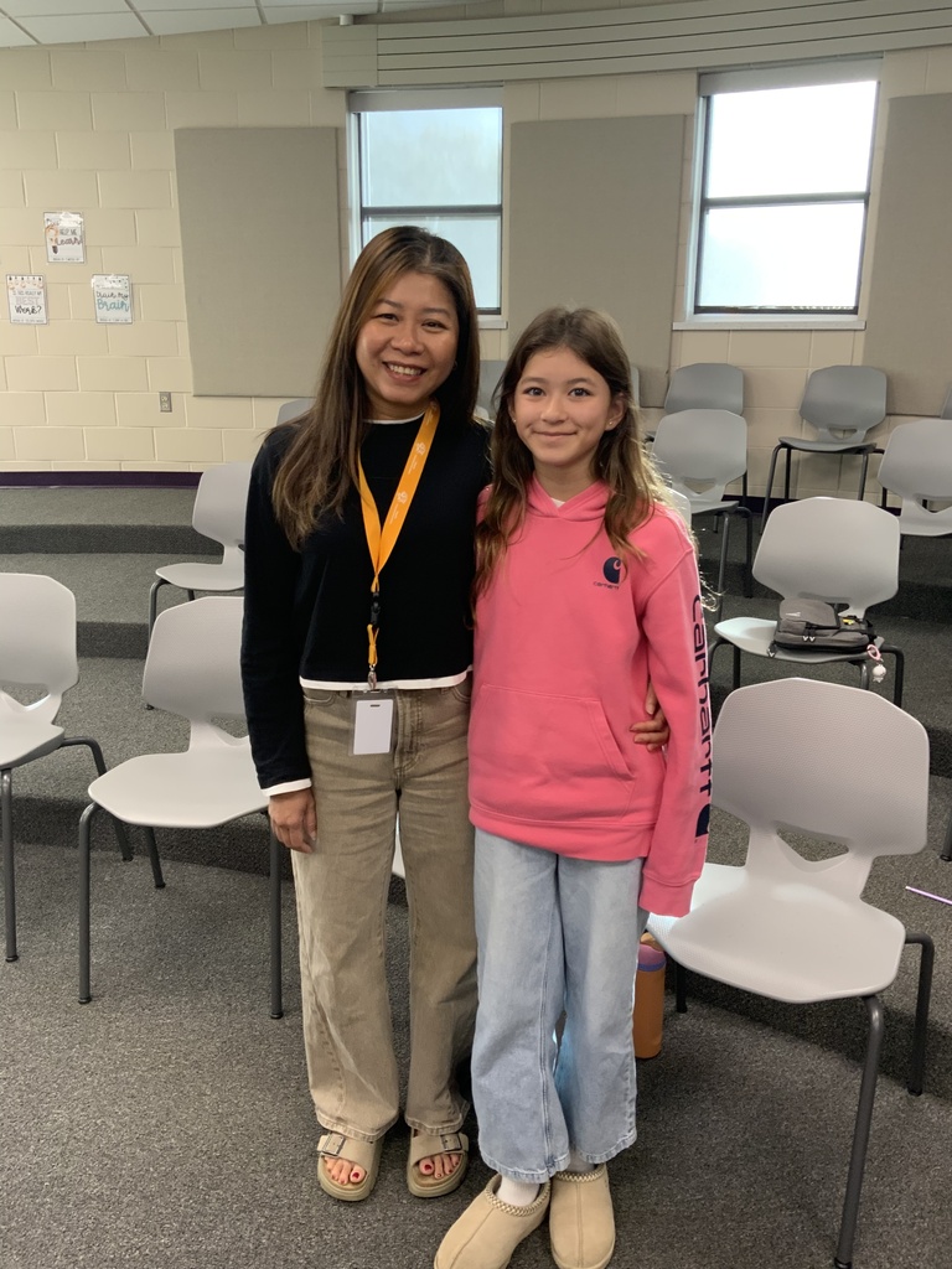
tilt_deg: -17.4
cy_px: 634
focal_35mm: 29
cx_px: 476
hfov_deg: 48.2
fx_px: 1063
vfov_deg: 61.7
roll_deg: -0.5
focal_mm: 3
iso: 100
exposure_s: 1/60
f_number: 1.8
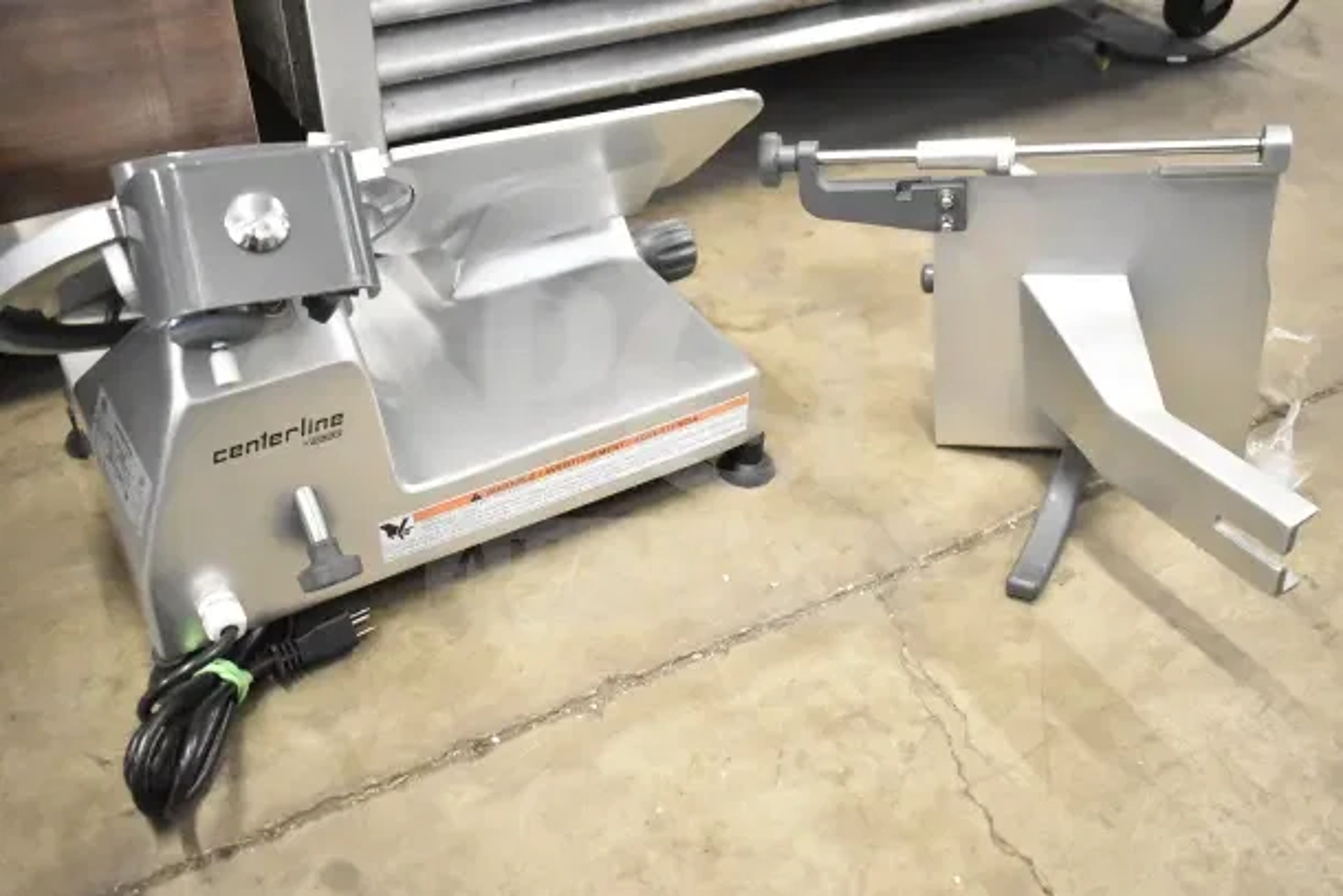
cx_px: 672
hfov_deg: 57.2
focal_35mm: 33
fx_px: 1231
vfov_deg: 40.0
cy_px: 448
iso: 2800
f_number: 3.8
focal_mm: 22
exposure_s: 1/30
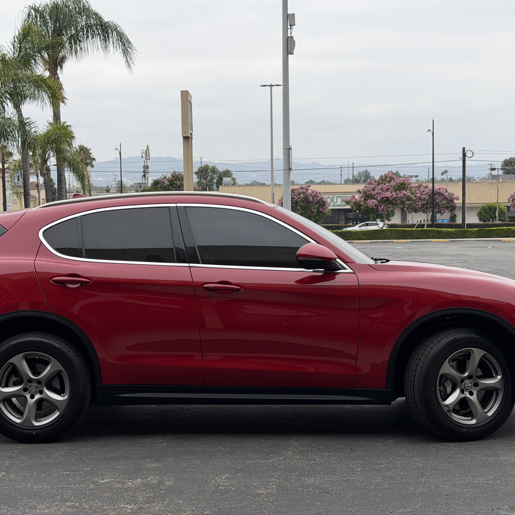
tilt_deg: -4.5
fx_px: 993
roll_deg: +0.9
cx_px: 240
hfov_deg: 29.1
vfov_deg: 29.1
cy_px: 262
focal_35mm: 59
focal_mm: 6.76
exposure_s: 1/2667
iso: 64
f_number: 1.78
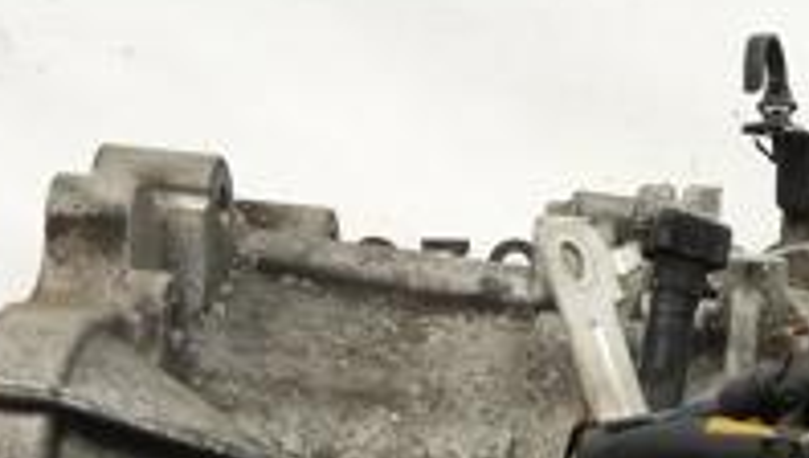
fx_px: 2191
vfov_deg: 10.9
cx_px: 854
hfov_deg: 20.1
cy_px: 924
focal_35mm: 102
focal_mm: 4.15
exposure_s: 1/296
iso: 25
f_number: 2.2
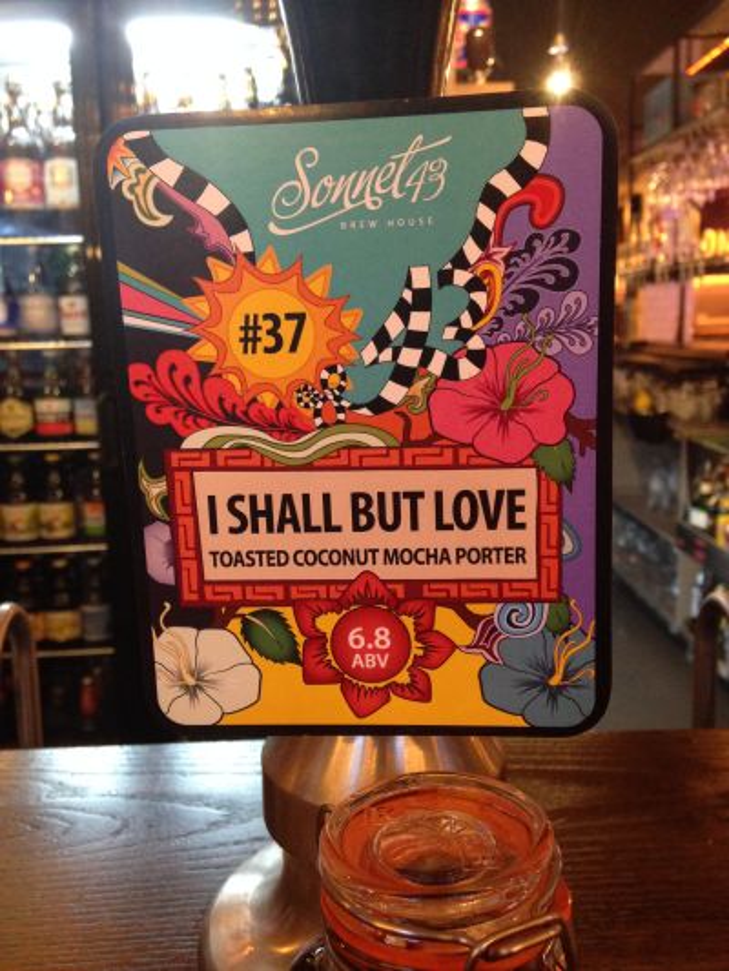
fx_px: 926
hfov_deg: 43.0
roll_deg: +2.1
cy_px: 486
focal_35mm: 33
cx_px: 364
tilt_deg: -10.2
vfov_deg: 55.3
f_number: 2.4
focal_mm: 4.12
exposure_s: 1/20
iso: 320
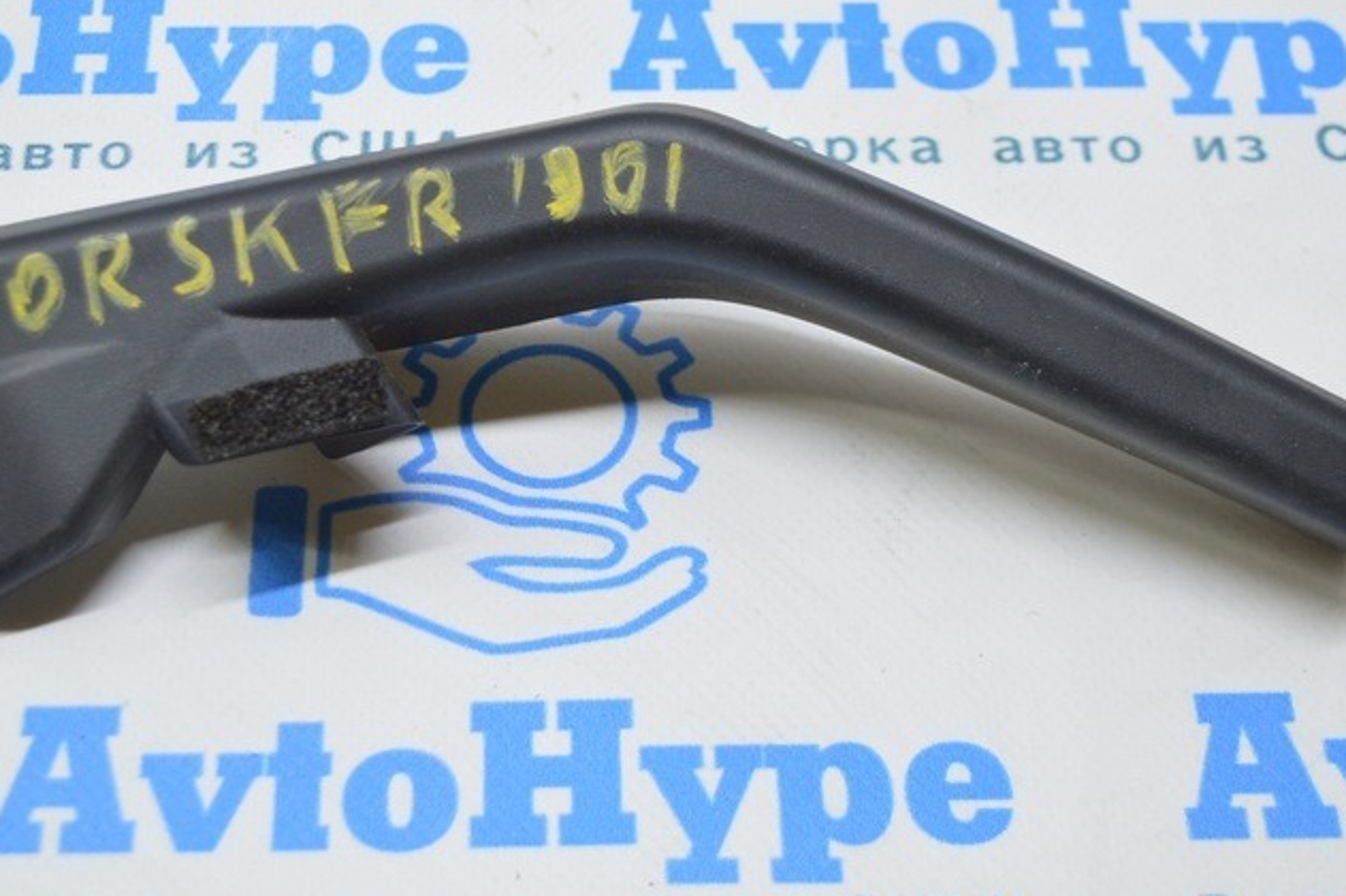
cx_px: 531
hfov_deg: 27.7
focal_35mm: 73
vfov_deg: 18.6
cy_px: 321
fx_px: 2728
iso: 400
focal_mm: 30
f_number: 4.2
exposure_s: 1/40
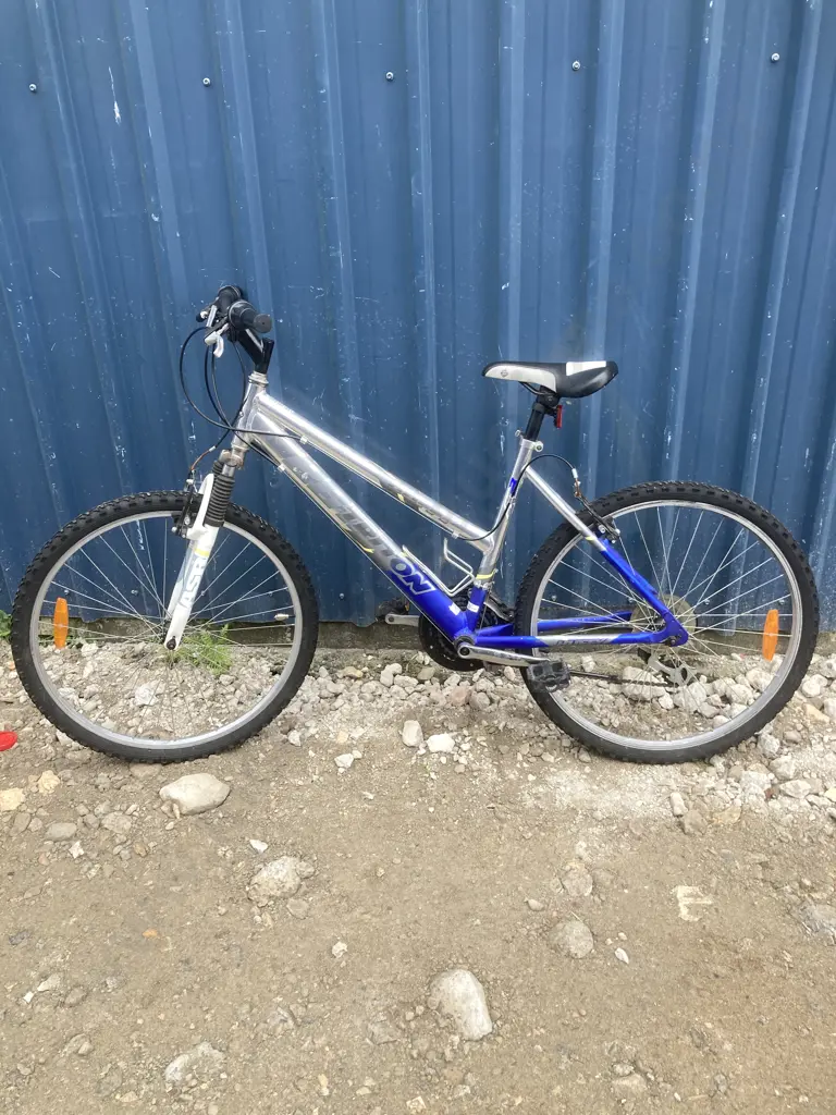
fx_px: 902
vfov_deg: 63.4
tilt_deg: -26.1
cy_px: 558
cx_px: 418
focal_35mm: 28
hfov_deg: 49.7
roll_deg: +2.1
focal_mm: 3.99
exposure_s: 1/121
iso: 32
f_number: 1.8
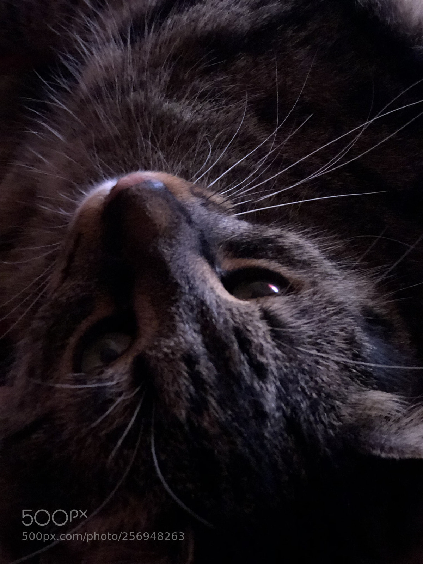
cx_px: 212
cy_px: 282
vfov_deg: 33.8
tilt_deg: -54.0
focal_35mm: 57
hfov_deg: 25.7
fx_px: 929
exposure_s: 1/50
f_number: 2.8
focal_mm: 6.6
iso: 1250
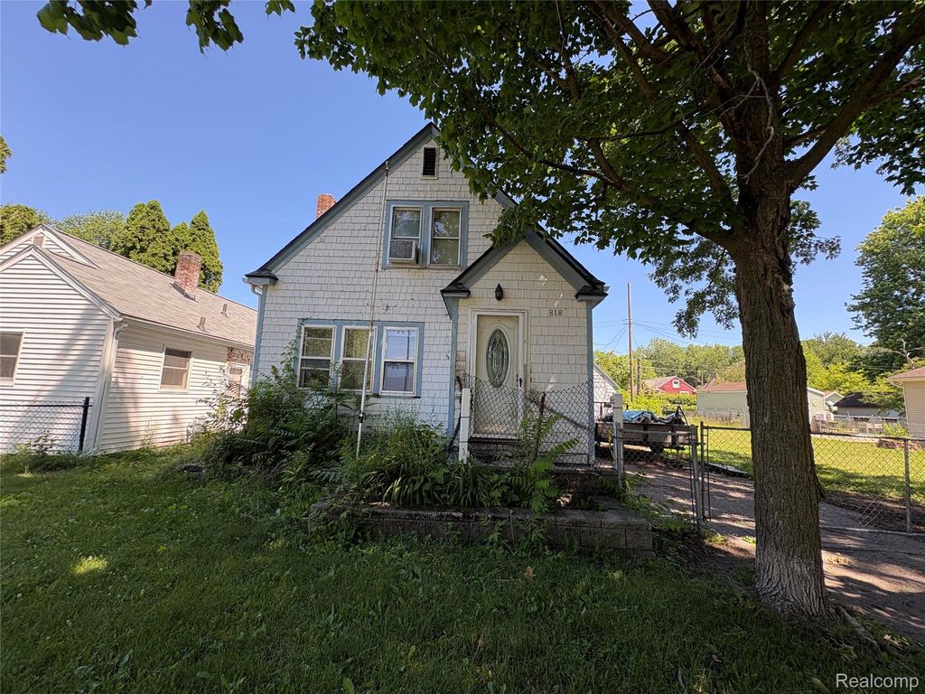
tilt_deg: +10.1
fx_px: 374
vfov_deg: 85.7
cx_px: 462
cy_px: 347
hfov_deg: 102.1
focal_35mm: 14
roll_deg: -3.1
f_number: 2.2
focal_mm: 2.22
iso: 40
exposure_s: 1/302
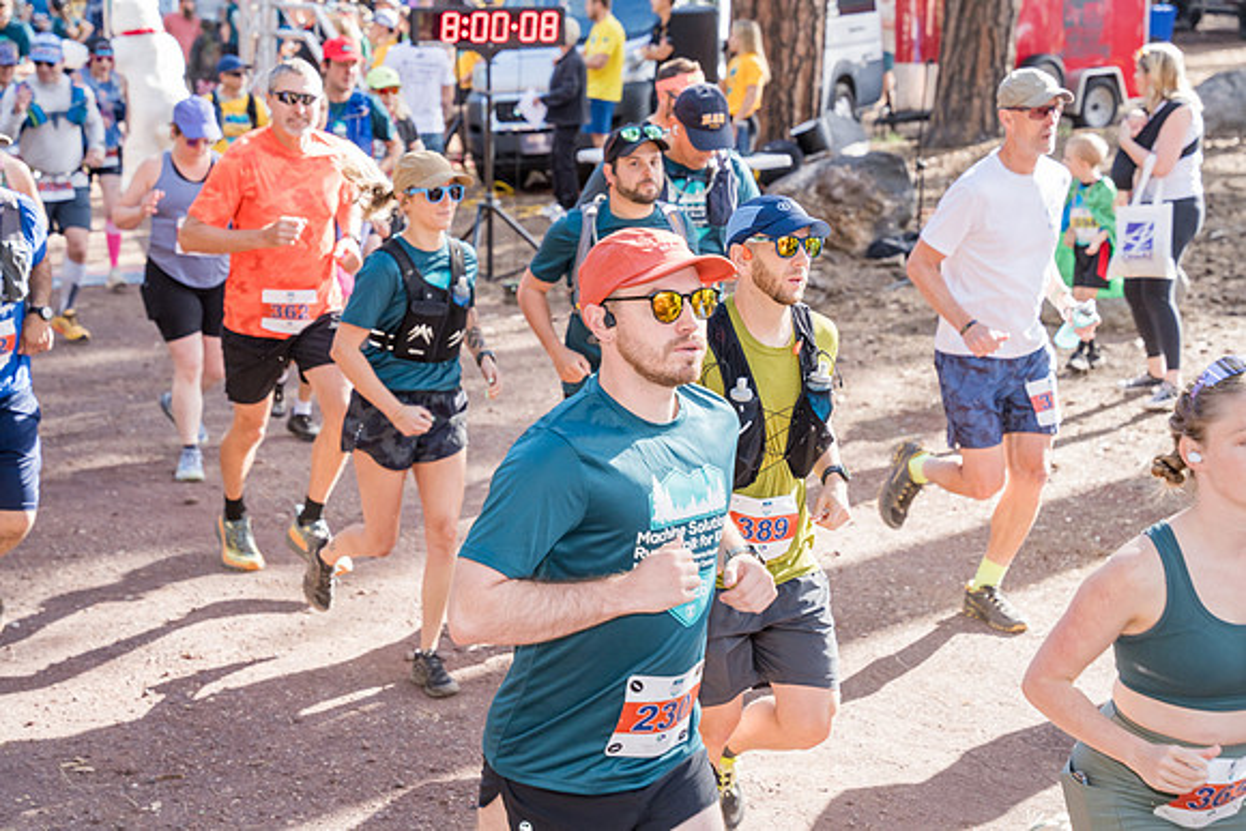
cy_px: 416
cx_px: 623
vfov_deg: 19.5
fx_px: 2423
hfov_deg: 28.8
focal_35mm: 70
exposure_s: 1/400
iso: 800
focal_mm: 70
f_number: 5
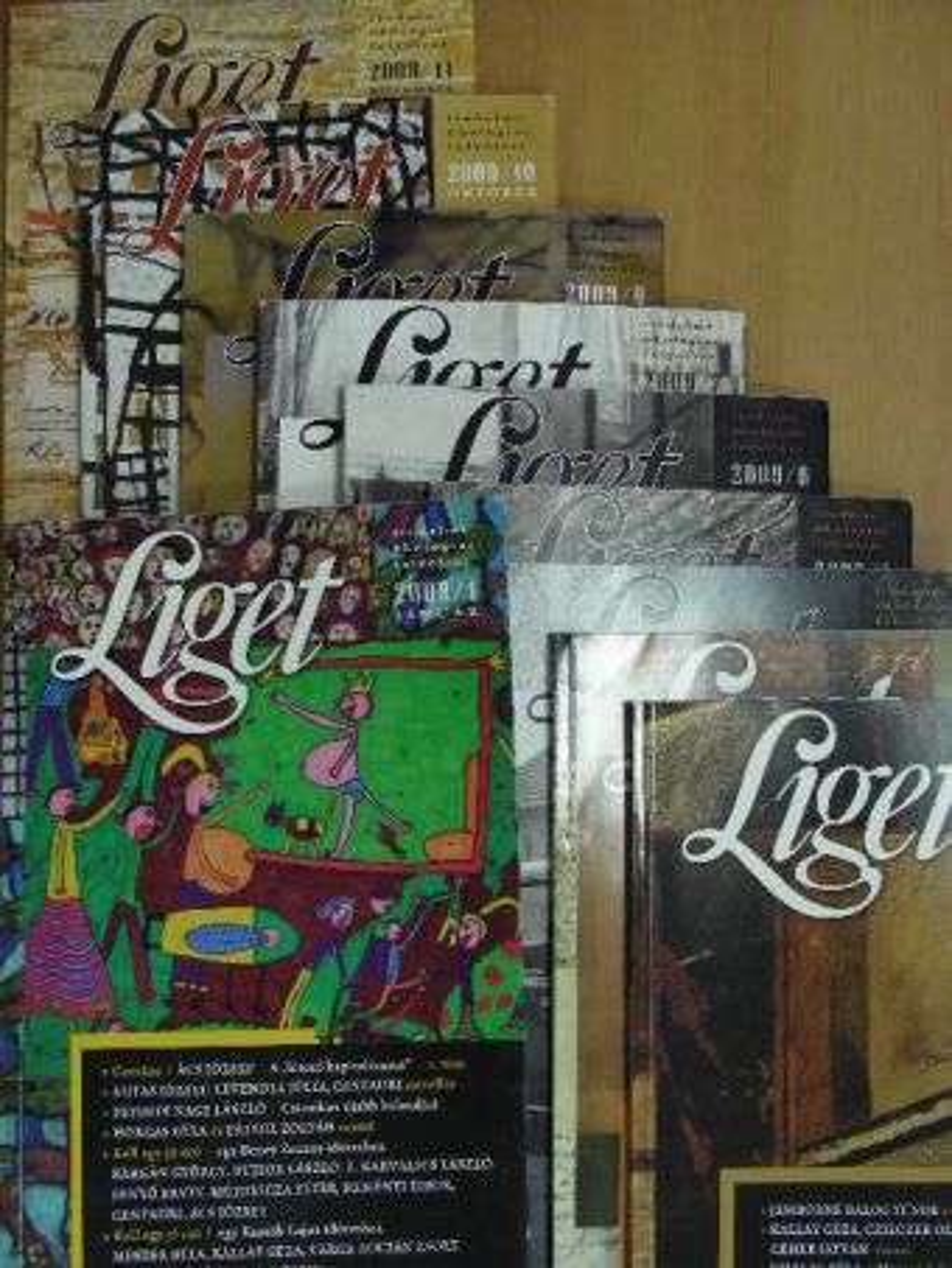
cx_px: 476
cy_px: 634
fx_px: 1759
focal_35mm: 48
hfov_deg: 30.3
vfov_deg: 39.6
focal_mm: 8
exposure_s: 1/27.6
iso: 200
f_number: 3.5
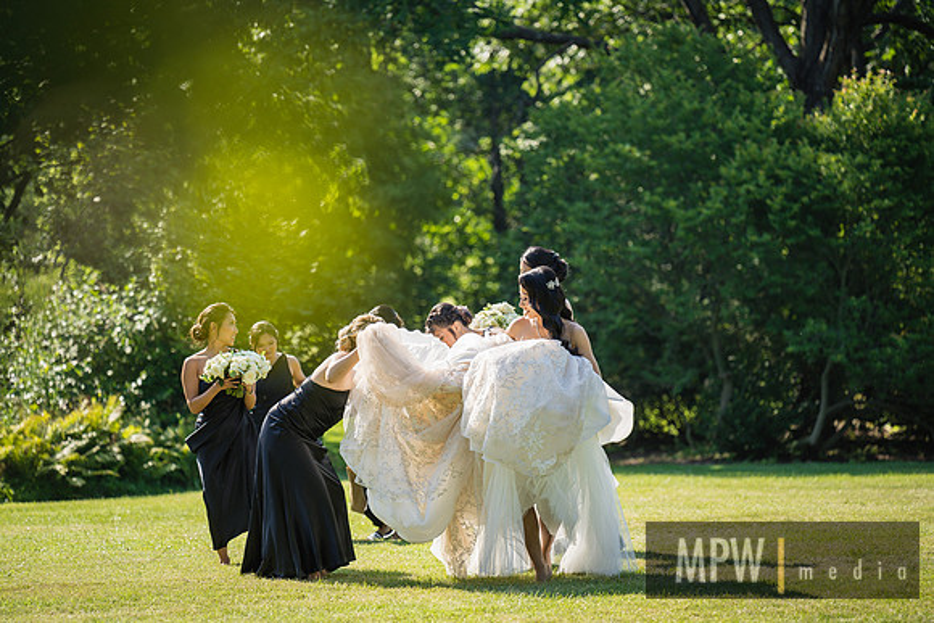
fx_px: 3563
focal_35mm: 137
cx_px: 467
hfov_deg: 14.9
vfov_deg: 10.0
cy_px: 312
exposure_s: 1/800
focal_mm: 135
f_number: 2.8
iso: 100
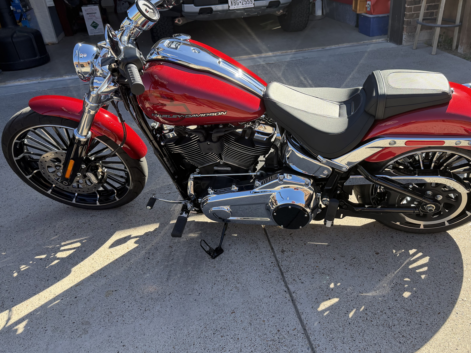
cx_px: 279
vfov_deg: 48.2
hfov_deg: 61.2
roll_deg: +2.9
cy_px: 176
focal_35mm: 29
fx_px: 395
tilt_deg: -28.9
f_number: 1.78
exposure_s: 1/1385
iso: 100
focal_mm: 6.76
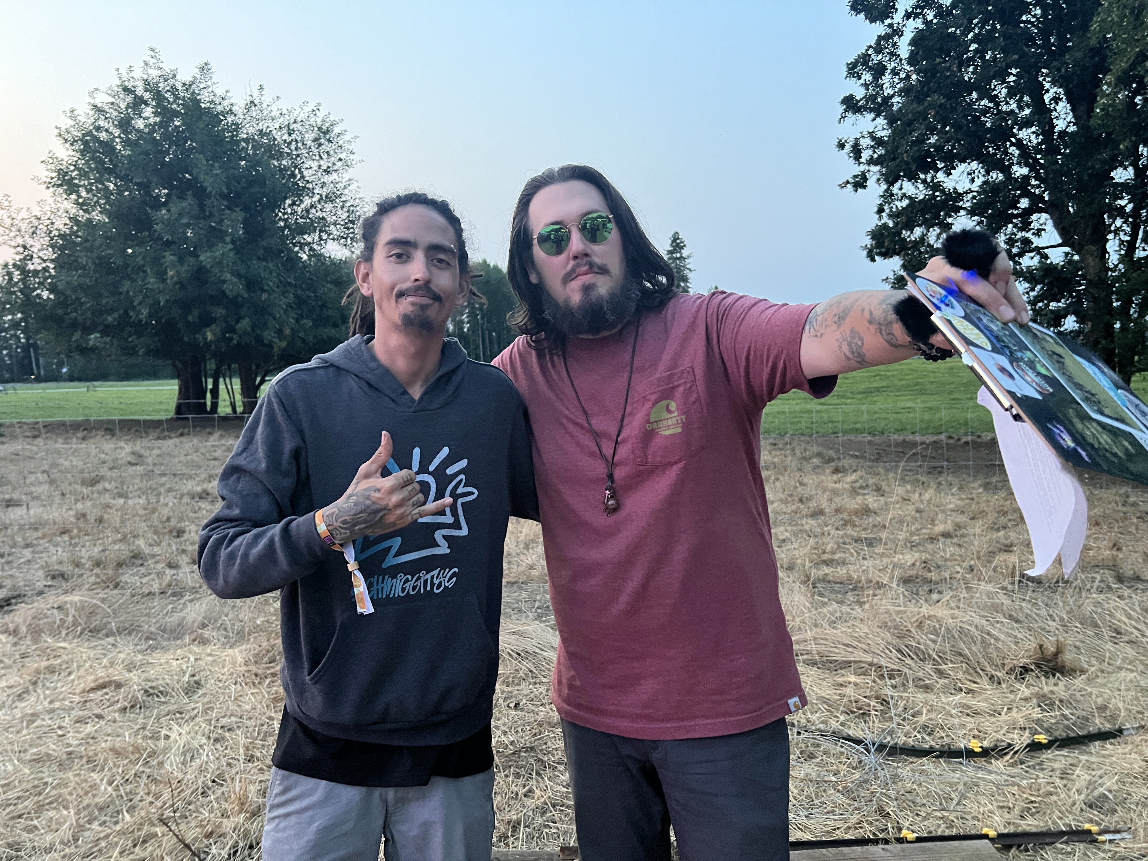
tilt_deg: -5.8
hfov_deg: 67.3
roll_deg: +1.7
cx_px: 574
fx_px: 862
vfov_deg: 53.1
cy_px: 430
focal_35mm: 26
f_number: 1.5
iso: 800
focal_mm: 5.7
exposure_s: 1/30
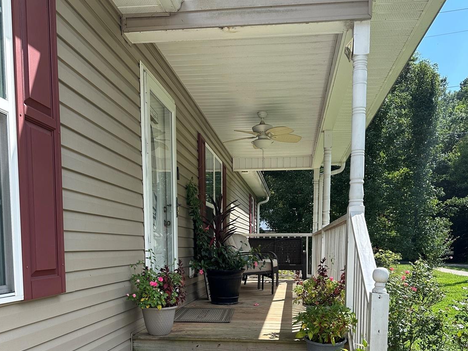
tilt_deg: -5.4
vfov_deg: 40.9
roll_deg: +0.2
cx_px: 235
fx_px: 446
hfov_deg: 55.3
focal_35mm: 33
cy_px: 288
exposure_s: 1/2028
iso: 80
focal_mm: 6.86
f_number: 1.78
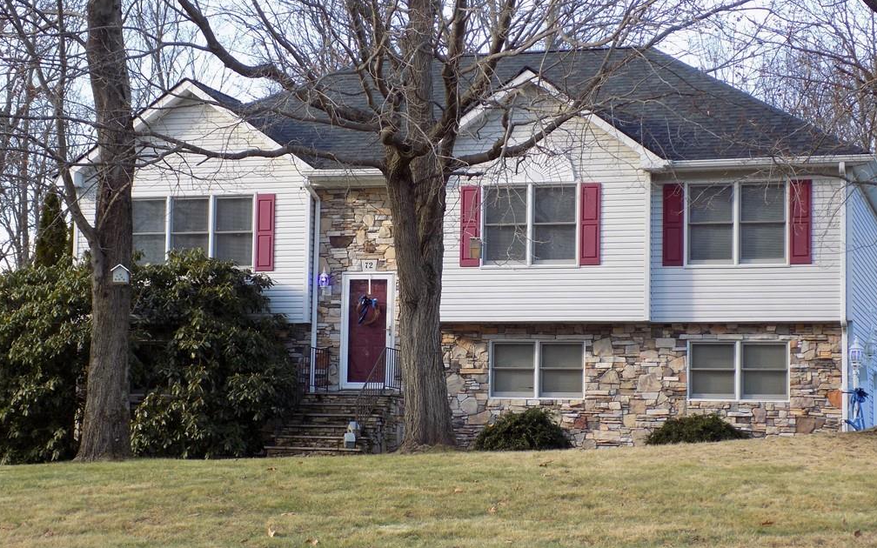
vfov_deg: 18.6
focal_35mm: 70
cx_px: 442
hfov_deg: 29.4
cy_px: 285
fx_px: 1673
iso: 80
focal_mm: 11.5
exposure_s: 1/60
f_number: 4.1
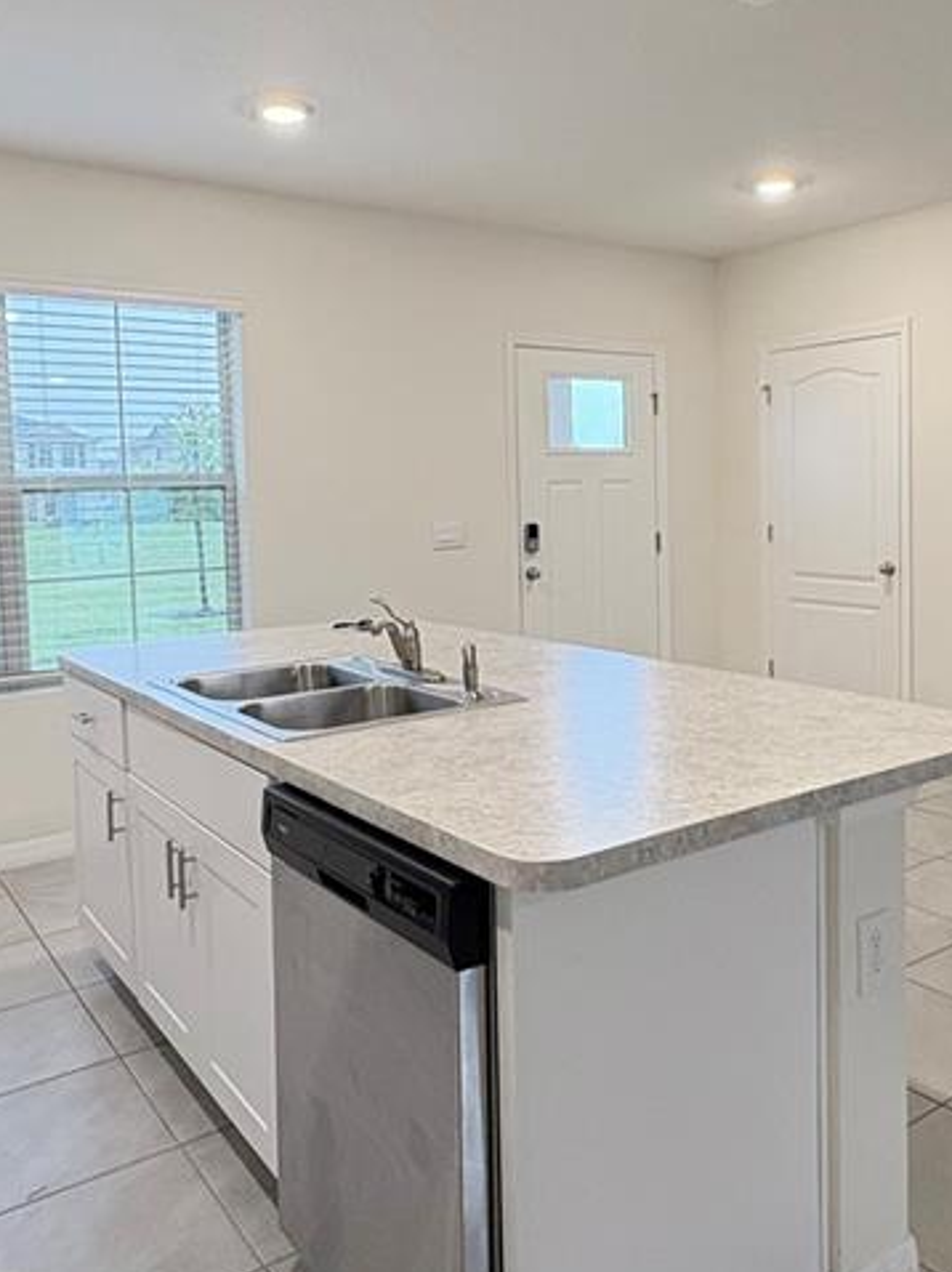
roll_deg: +1.9
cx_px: 540
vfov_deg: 59.7
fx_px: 1101
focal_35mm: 30
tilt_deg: -2.1
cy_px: 543
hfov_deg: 46.6
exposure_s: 1/60
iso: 250
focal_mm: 2.22
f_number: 2.2
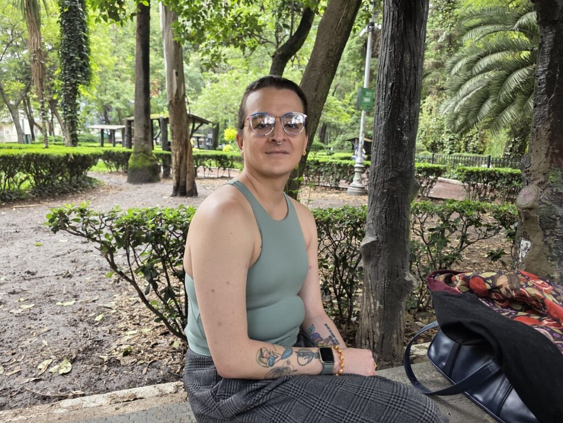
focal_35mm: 23
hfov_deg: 73.9
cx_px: 282
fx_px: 374
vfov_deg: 58.9
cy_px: 212
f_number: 1.7
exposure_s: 1/180
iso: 125
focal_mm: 6.3
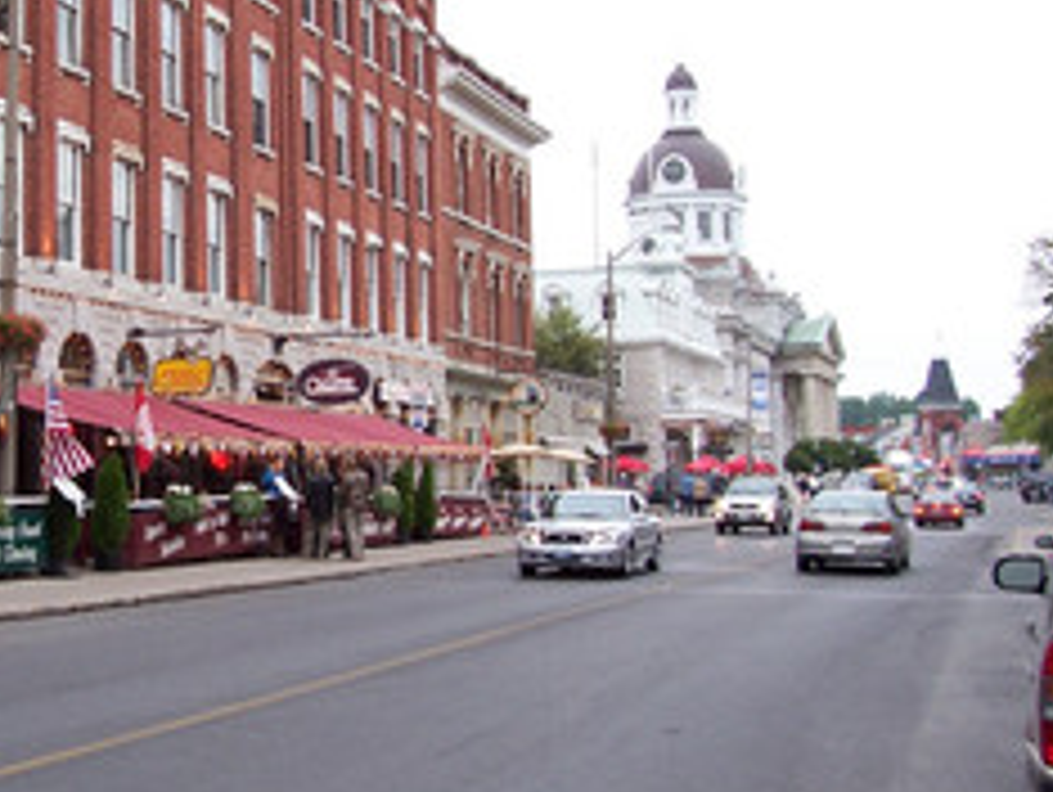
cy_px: 333
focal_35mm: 58
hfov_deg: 32.1
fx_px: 1766
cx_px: 176
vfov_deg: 25.2
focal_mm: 5.6
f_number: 2.7
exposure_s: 1/125
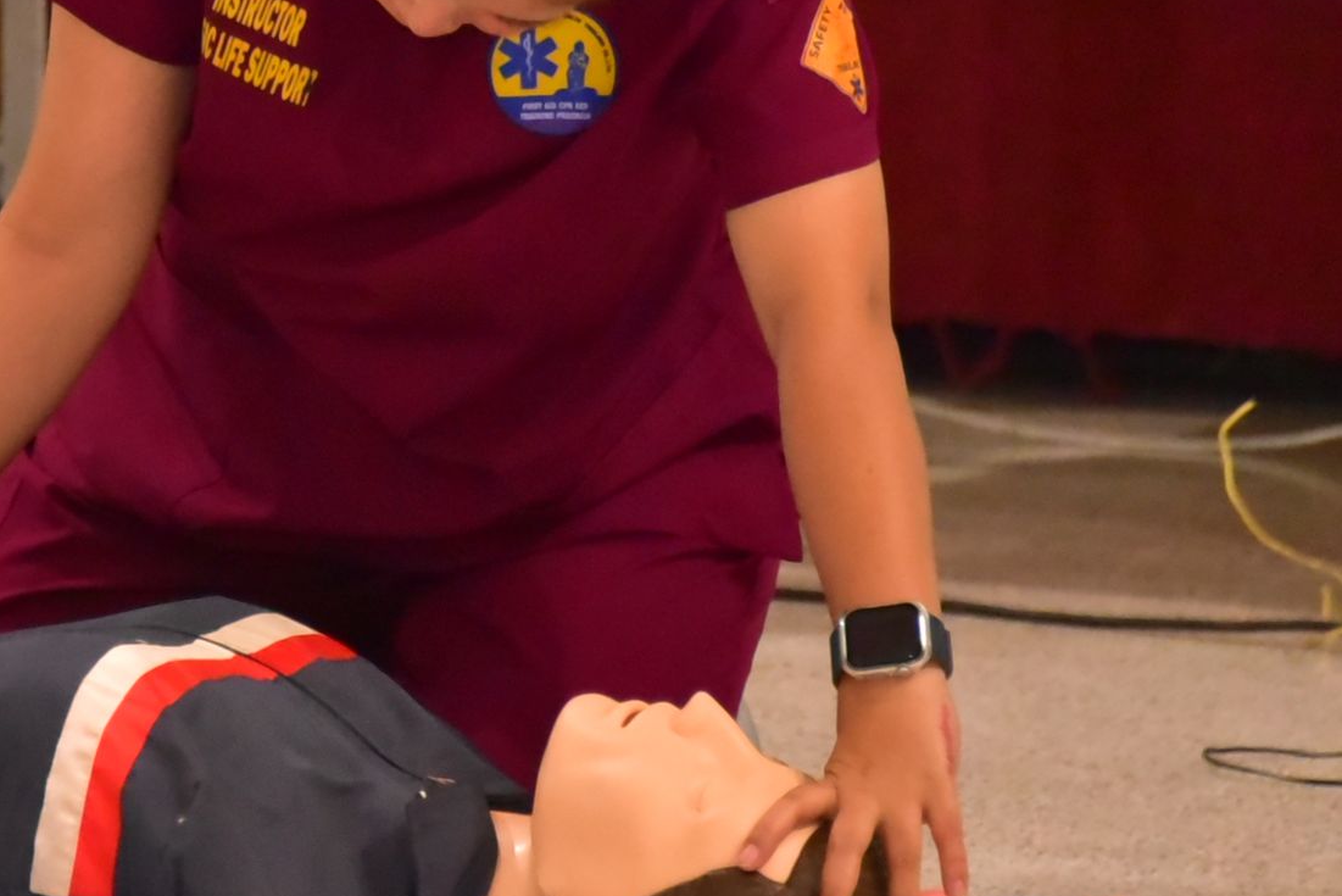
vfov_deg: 2.9
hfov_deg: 4.3
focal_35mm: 477
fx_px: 17788
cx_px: 313
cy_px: 225
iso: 10000
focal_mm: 210
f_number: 5.6
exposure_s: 1/160
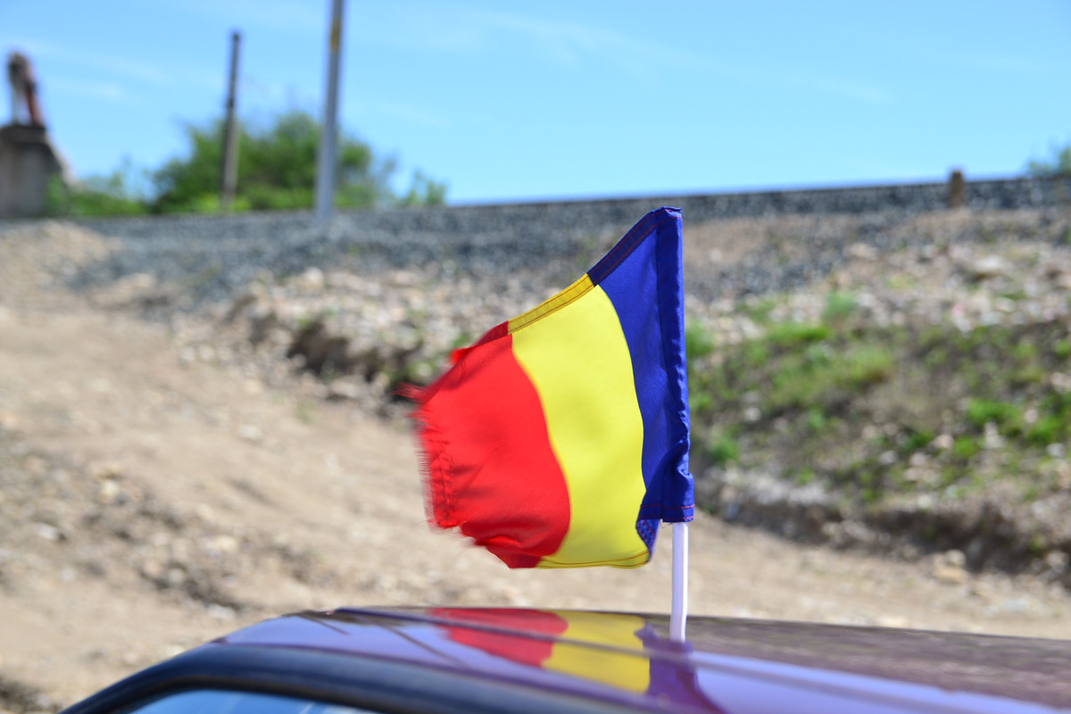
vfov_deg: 18.2
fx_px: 2231
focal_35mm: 75
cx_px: 536
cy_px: 357
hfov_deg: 27.0
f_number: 5
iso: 100
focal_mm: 50
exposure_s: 1/400
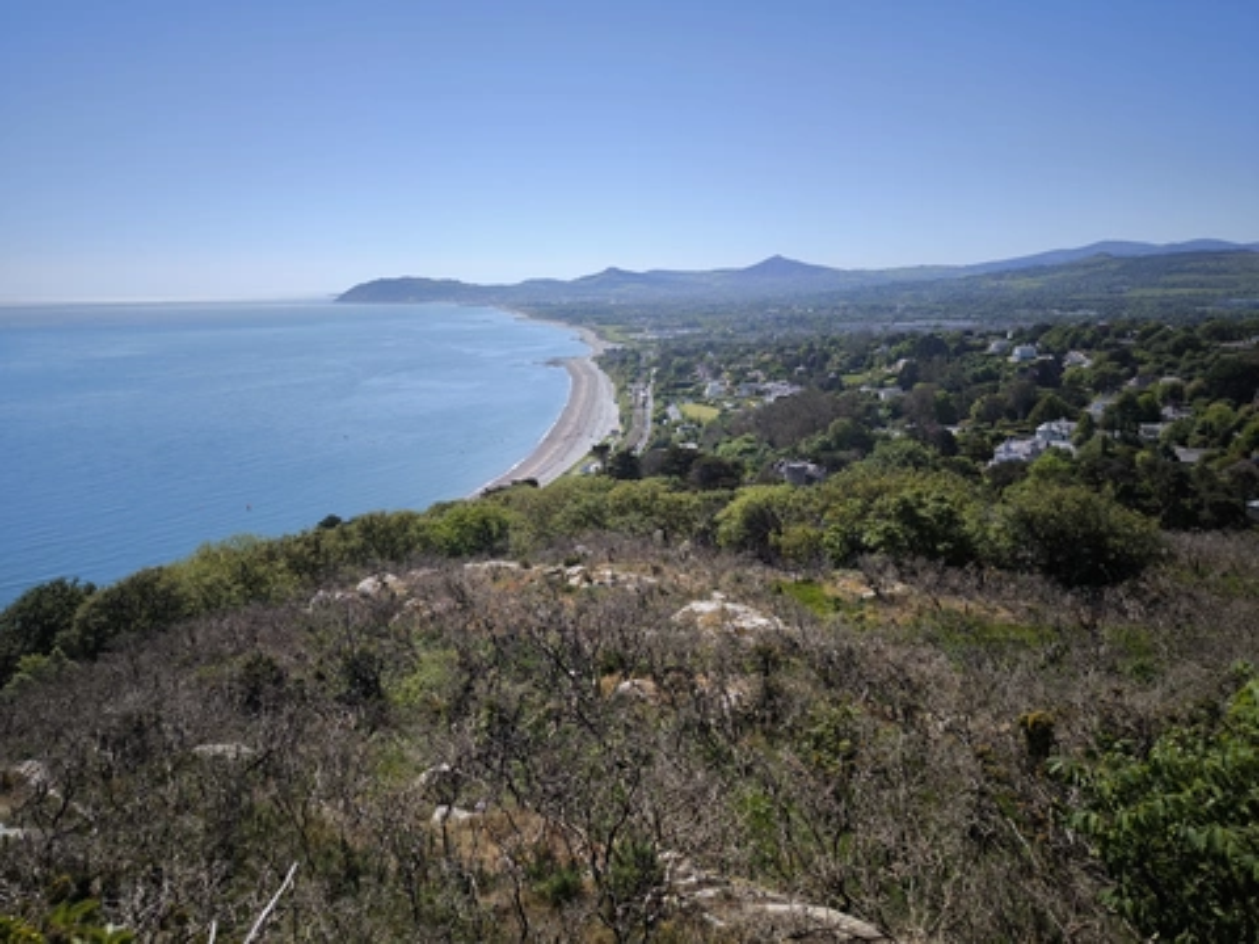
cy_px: 472
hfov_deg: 71.6
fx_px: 873
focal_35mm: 24
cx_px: 630
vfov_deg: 56.8
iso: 50
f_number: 1.9
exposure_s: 1/2120
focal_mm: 6.92
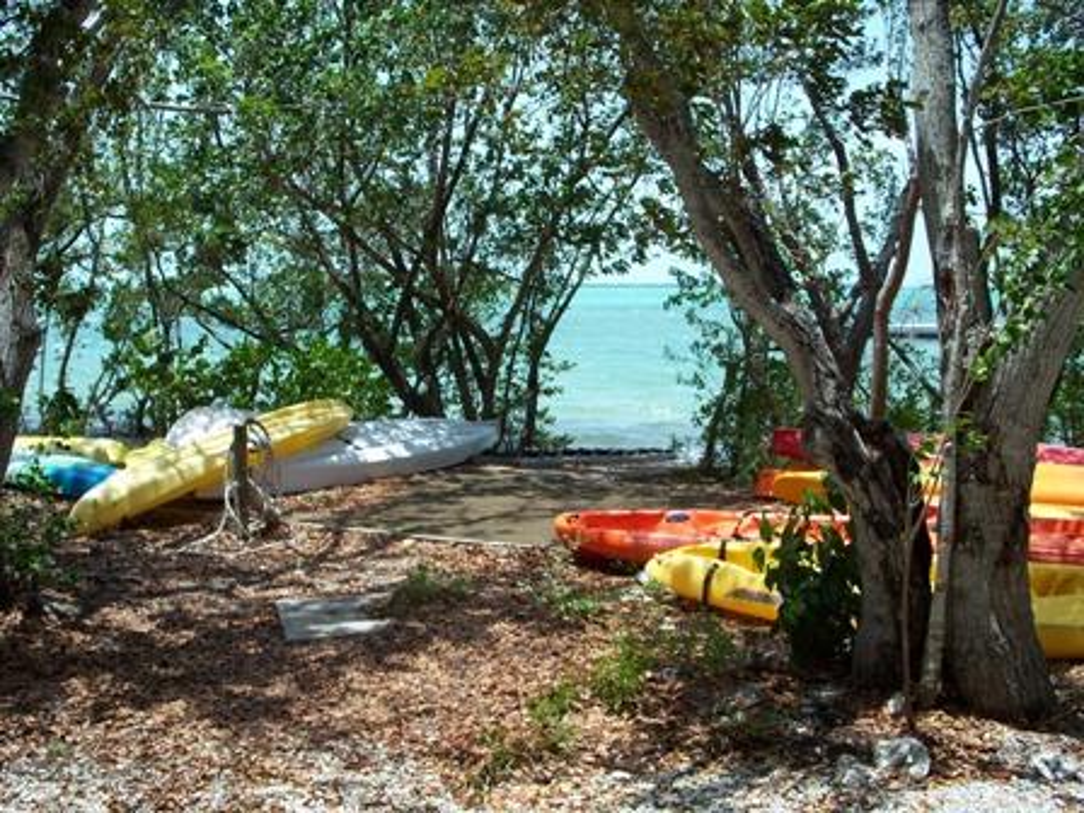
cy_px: 406
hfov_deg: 50.1
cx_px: 542
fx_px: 1159
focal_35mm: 37
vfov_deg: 38.7
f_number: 4
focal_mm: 7.8
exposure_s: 1/400
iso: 64
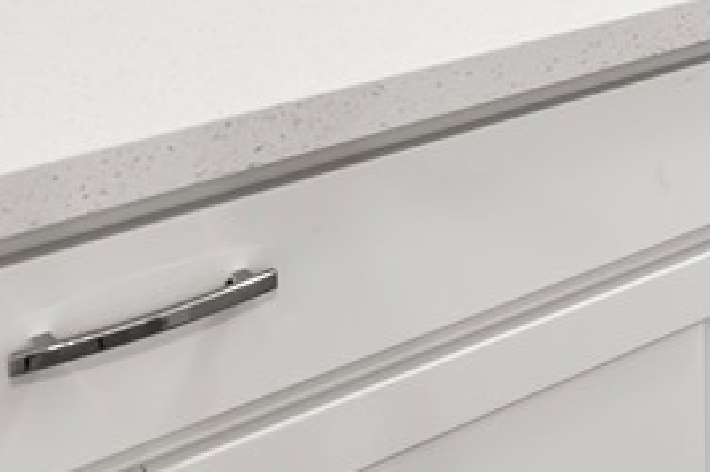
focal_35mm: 69
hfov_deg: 22.7
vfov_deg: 16.0
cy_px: -430
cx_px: 1123
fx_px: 1359
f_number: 8
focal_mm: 17
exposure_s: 1/3
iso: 400
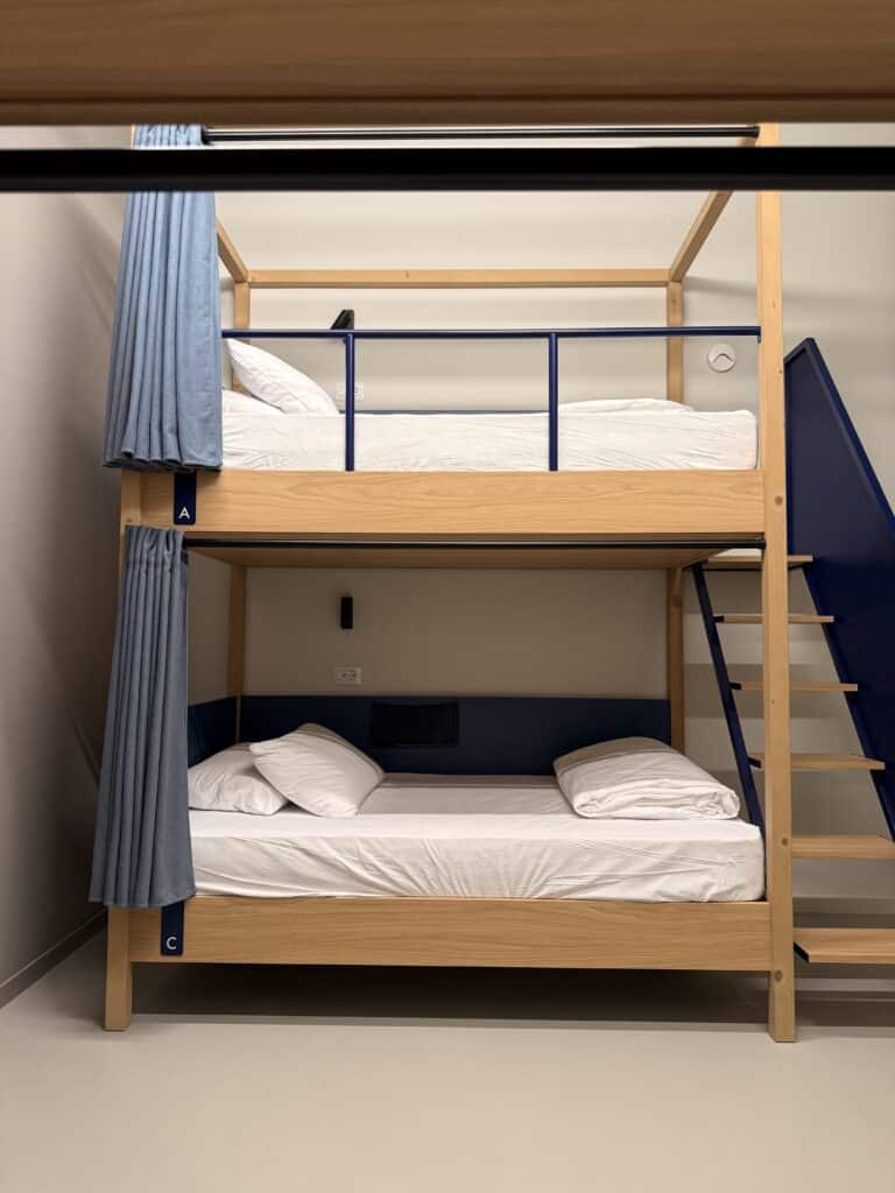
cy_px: 596
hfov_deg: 56.8
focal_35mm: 24
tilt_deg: +3.2
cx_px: 448
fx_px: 827
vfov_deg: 71.6
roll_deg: -0.2
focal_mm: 6.76
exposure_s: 1/120
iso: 200
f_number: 1.78
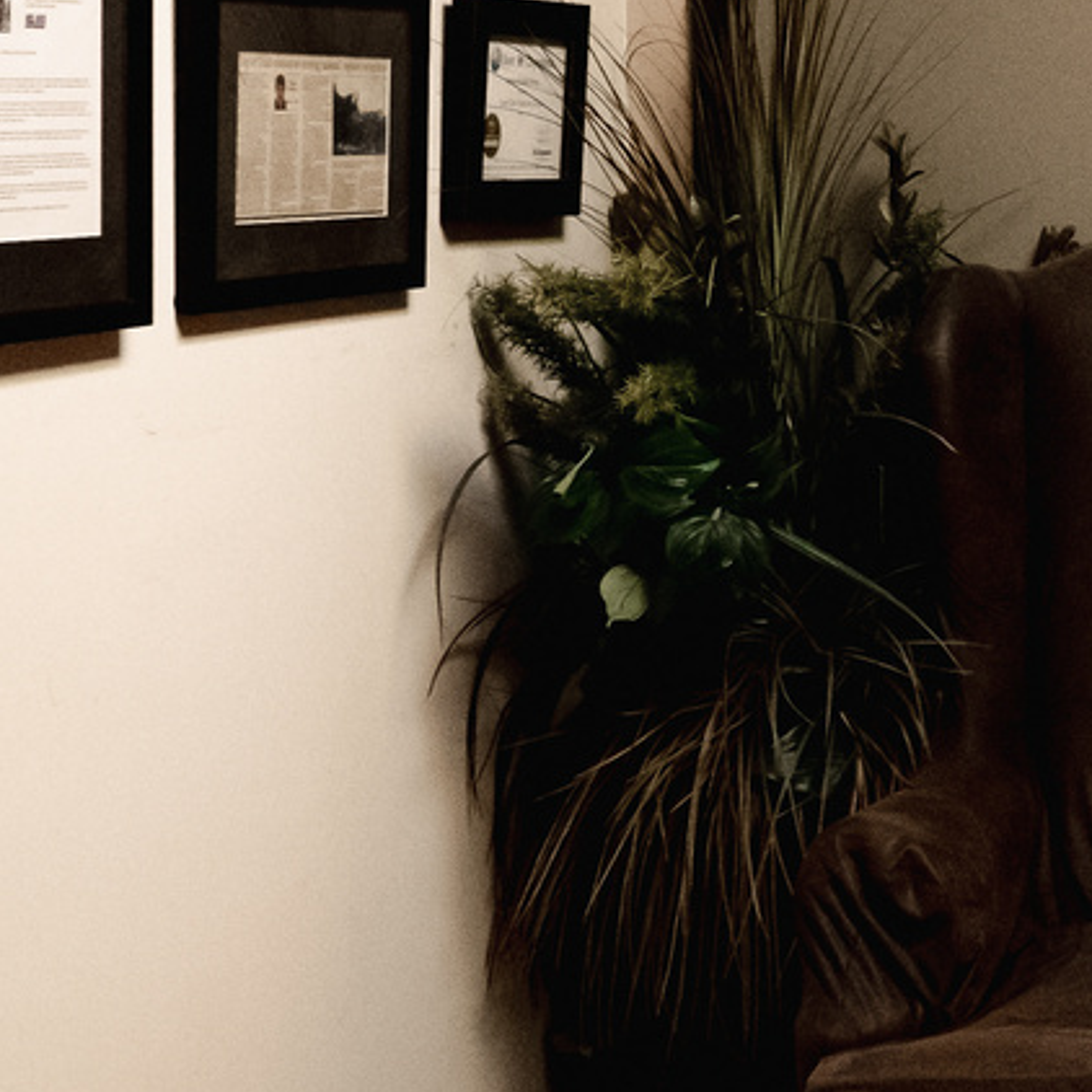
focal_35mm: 99
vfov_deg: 17.4
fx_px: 3533
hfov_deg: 15.3
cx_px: 1920
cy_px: 219
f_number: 5
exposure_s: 1/125
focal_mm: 24
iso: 5000
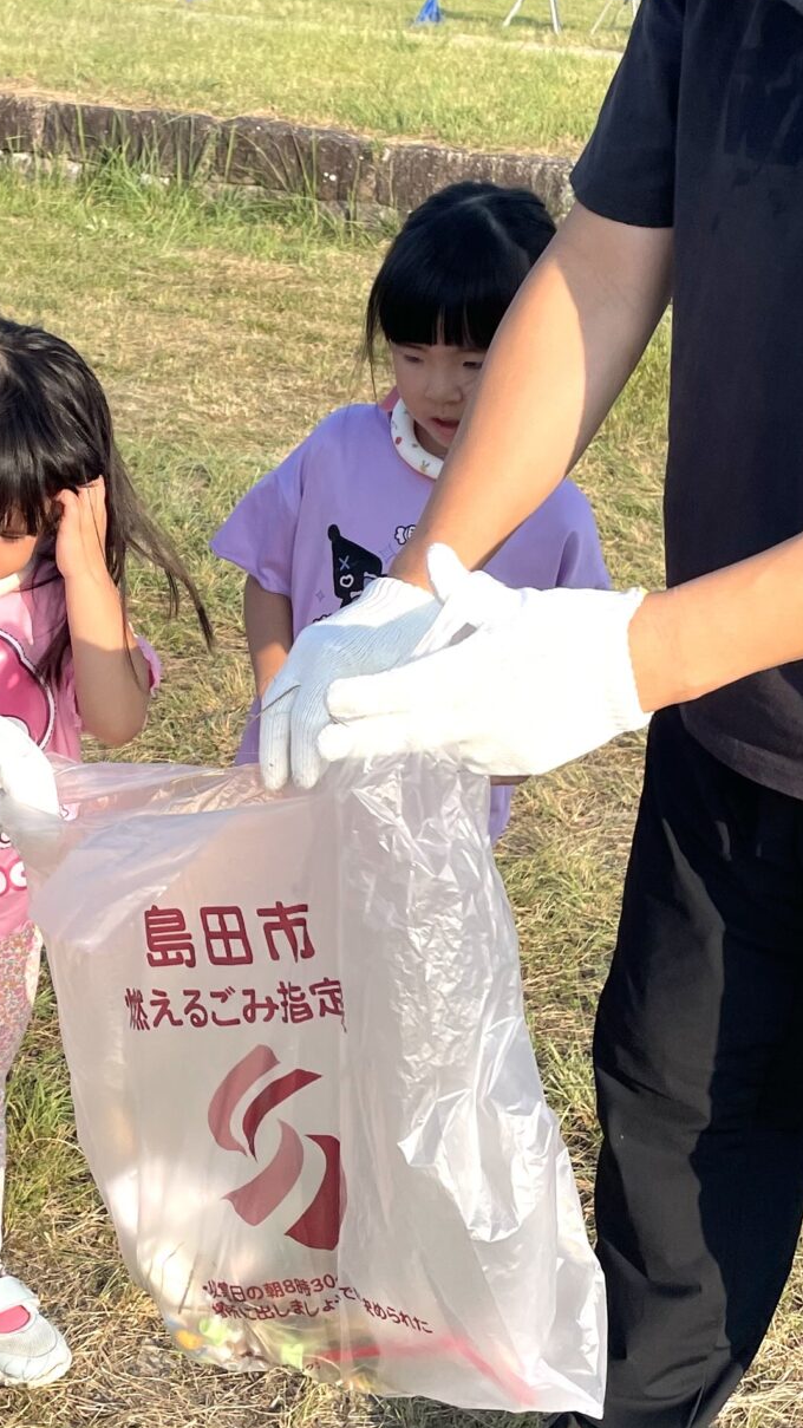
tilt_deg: -20.6
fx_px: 2271
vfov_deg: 34.8
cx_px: 189
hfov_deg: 19.9
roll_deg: -5.1
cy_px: 626
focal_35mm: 60
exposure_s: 1/2132
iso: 32
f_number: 1.6
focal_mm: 4.2
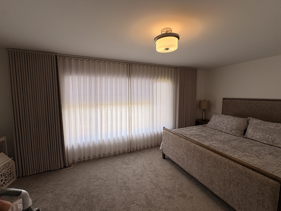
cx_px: 141
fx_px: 122
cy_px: 104
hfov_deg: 98.2
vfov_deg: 81.7
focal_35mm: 15
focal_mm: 2.22
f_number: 2.2
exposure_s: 1/120
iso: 40
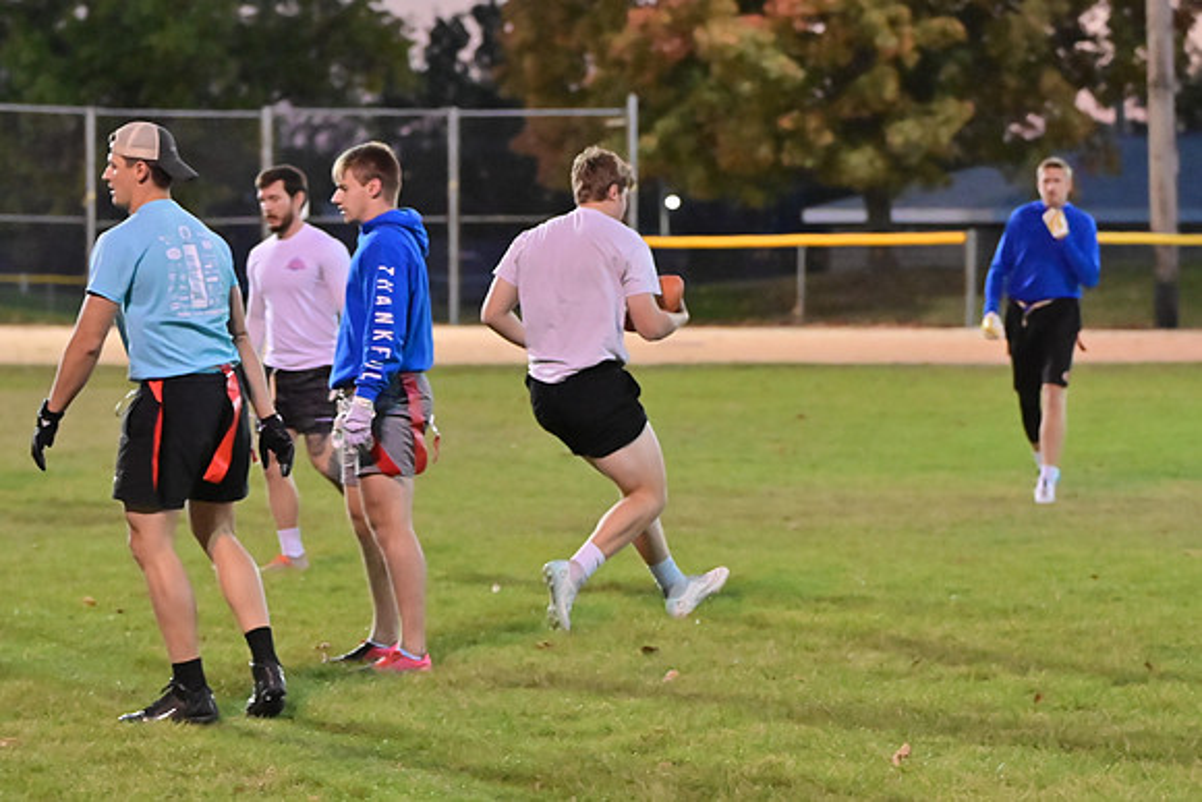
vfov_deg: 8.3
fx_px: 5510
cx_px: 601
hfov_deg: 12.4
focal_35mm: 165
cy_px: 401
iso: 6400
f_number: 4
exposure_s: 1/400
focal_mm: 110
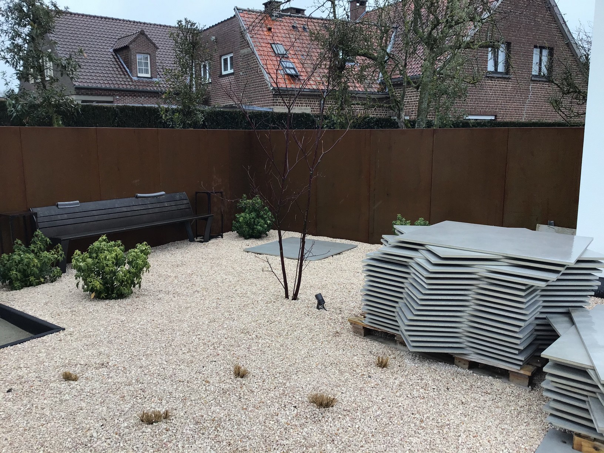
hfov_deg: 58.4
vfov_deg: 45.4
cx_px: 302
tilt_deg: -8.8
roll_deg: +1.6
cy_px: 226
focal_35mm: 31
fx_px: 541
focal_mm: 3.3
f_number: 2.4
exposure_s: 1/357
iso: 25
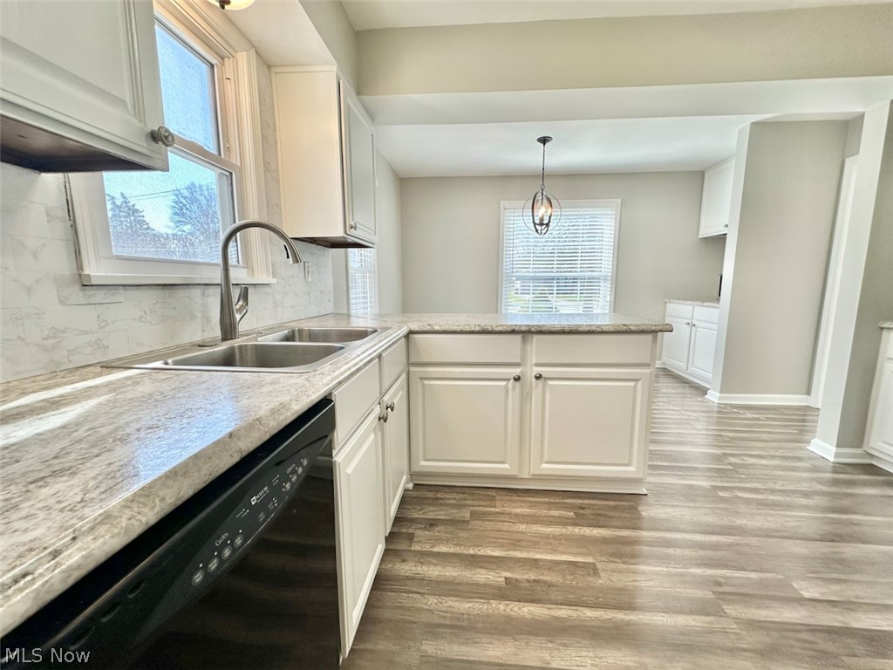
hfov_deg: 102.1
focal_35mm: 14
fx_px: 361
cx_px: 446
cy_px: 335
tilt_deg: -7.9
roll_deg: +0.8
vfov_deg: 85.7
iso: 100
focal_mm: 2.22
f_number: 2.2
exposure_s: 1/120
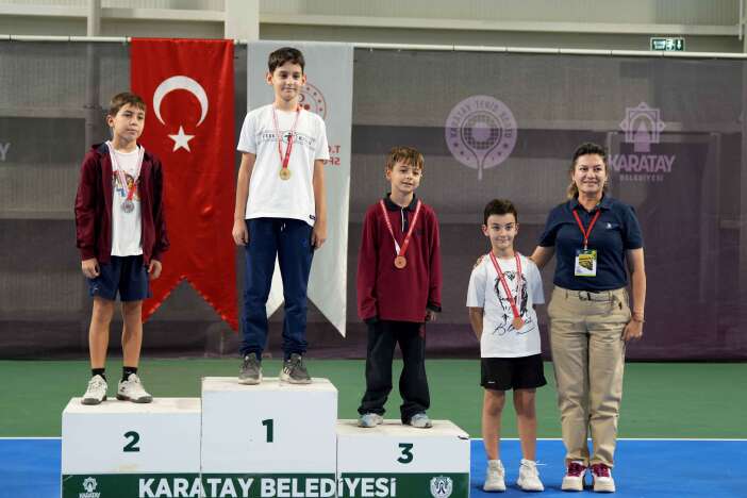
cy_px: 249
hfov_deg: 27.0
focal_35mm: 75
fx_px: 1553
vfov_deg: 18.2
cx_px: 374
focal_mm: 49.9
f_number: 2.8
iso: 500
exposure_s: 1/40
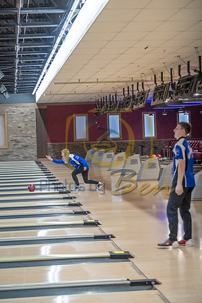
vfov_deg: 24.8
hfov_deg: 16.7
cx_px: 101
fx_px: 690
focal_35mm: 82
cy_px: 152
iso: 4000
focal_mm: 82
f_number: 2.8
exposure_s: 1/1000
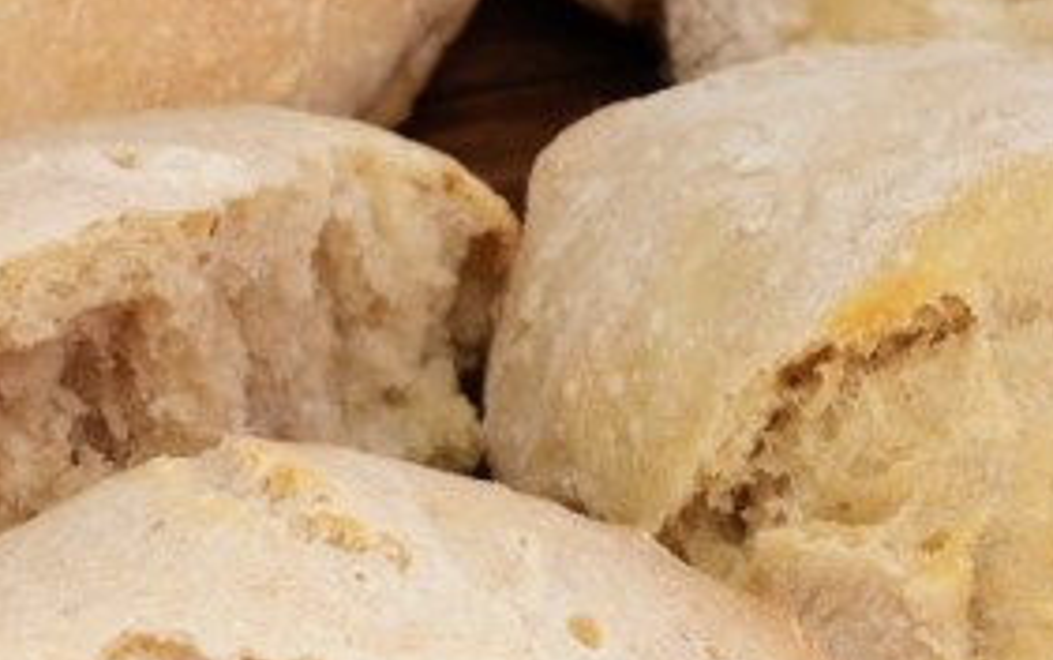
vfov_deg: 8.5
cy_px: 544
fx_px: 4422
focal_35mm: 154
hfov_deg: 13.5
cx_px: 746
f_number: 1.6
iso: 50
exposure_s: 1/104
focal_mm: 5.56
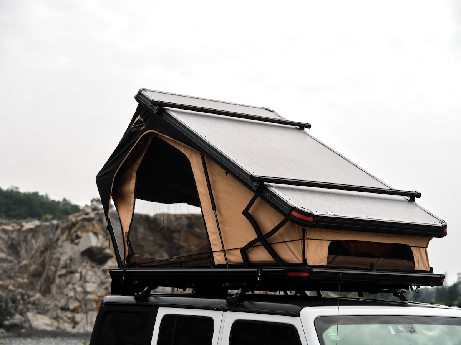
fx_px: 1052
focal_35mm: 79
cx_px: 230
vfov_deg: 18.7
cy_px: 172
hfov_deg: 24.7
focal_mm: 100
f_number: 6.4
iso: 100
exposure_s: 1/200
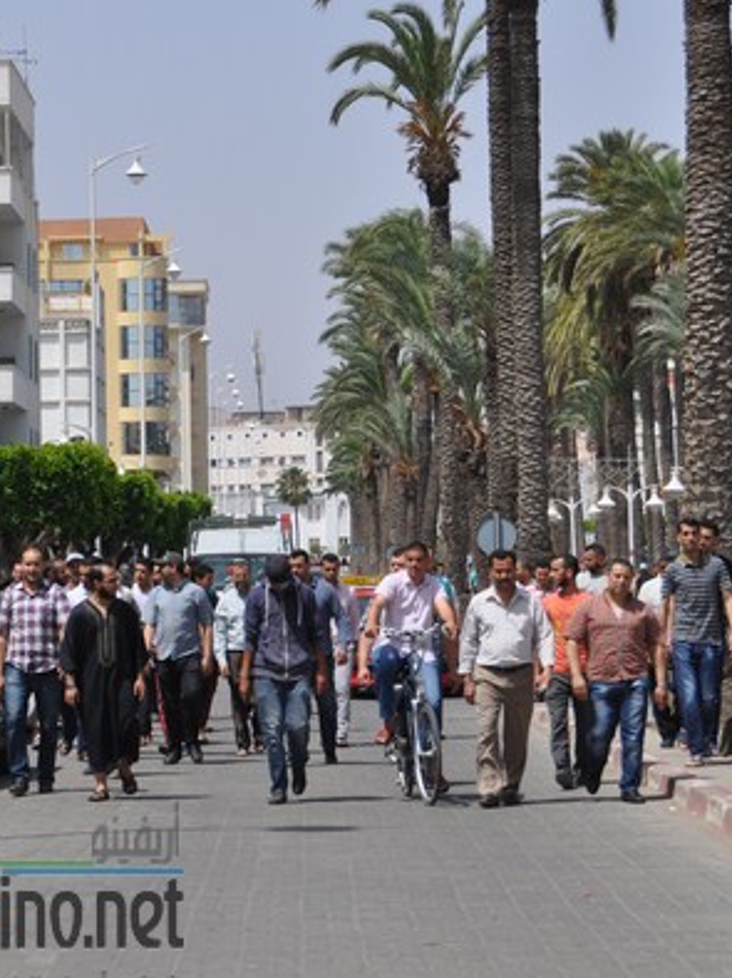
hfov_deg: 11.4
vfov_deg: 15.3
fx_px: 3635
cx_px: 25
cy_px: 485
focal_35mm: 129
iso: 200
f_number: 10
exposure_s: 1/400
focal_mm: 55
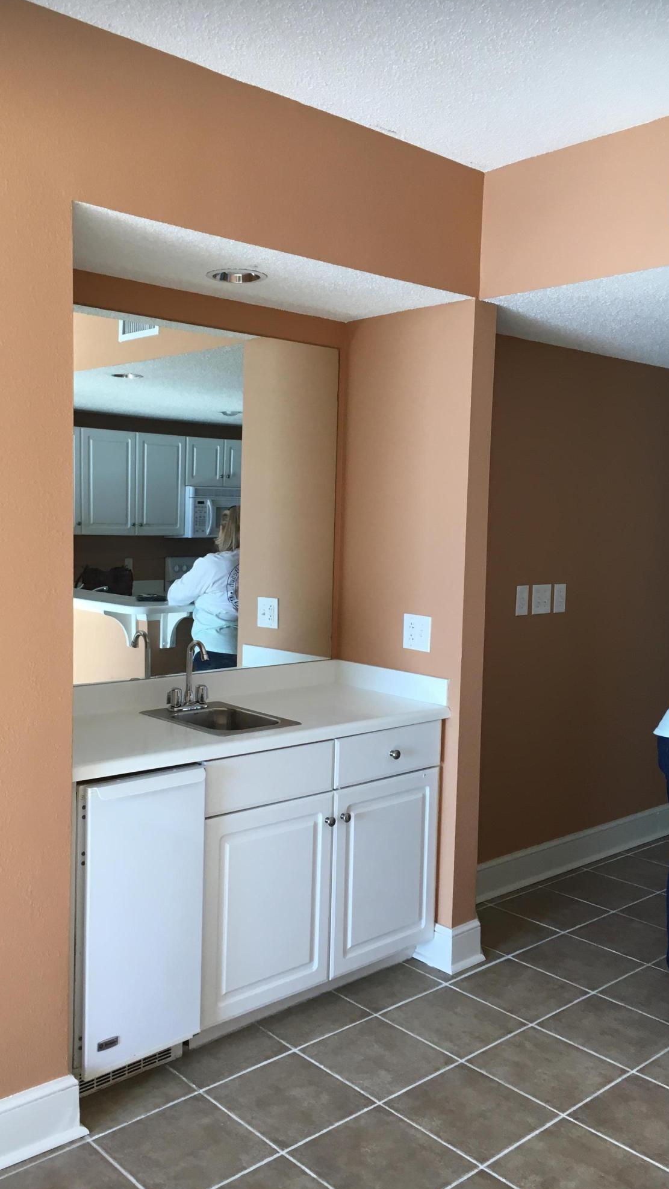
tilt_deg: -3.7
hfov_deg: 36.6
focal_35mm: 32
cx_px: 278
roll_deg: -3.0
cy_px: 595
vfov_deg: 61.0
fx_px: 1009
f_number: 2.2
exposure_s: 1/30
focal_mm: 4.15
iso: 25
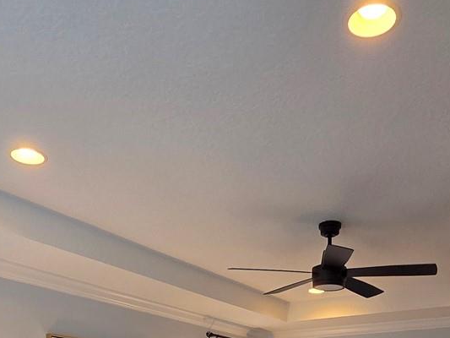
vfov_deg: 29.0
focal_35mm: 39
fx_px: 507
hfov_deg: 47.8
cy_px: 453
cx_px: 247
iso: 200
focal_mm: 2.2
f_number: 2.2
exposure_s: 1/120
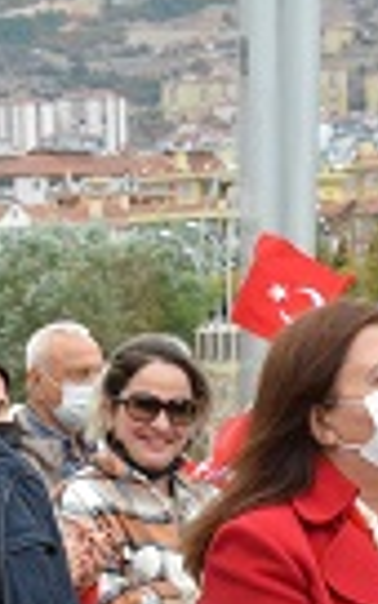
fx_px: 4648
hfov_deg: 4.6
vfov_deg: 7.4
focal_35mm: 282
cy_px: 660
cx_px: 498
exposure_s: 1/500
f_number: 11
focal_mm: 42
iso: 2500
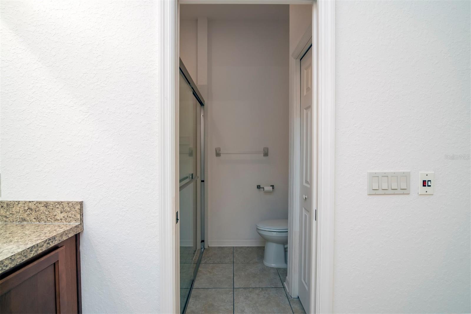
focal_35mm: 16
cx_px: 236
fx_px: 209
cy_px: 157
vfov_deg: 73.8
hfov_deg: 96.7
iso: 500
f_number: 6.3
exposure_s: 1/50
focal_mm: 16
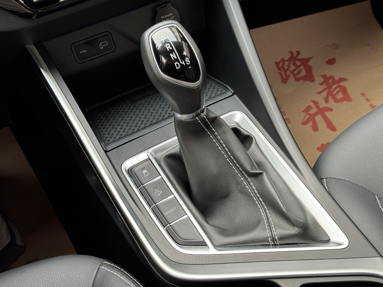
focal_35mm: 48
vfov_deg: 30.3
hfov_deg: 39.7
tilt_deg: -51.1
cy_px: 144
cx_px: 192
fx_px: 531
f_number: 1.78
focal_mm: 6.86
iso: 100
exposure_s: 1/60
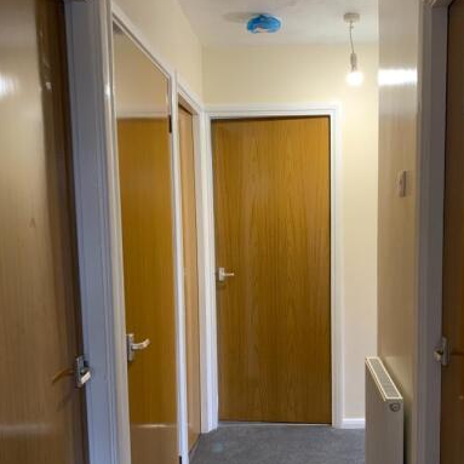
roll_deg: +0.3
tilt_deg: -6.5
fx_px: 531
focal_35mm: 35
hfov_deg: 46.8
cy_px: 260
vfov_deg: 47.1
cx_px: 291
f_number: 1.8
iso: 200
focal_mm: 4.25
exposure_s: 1/49
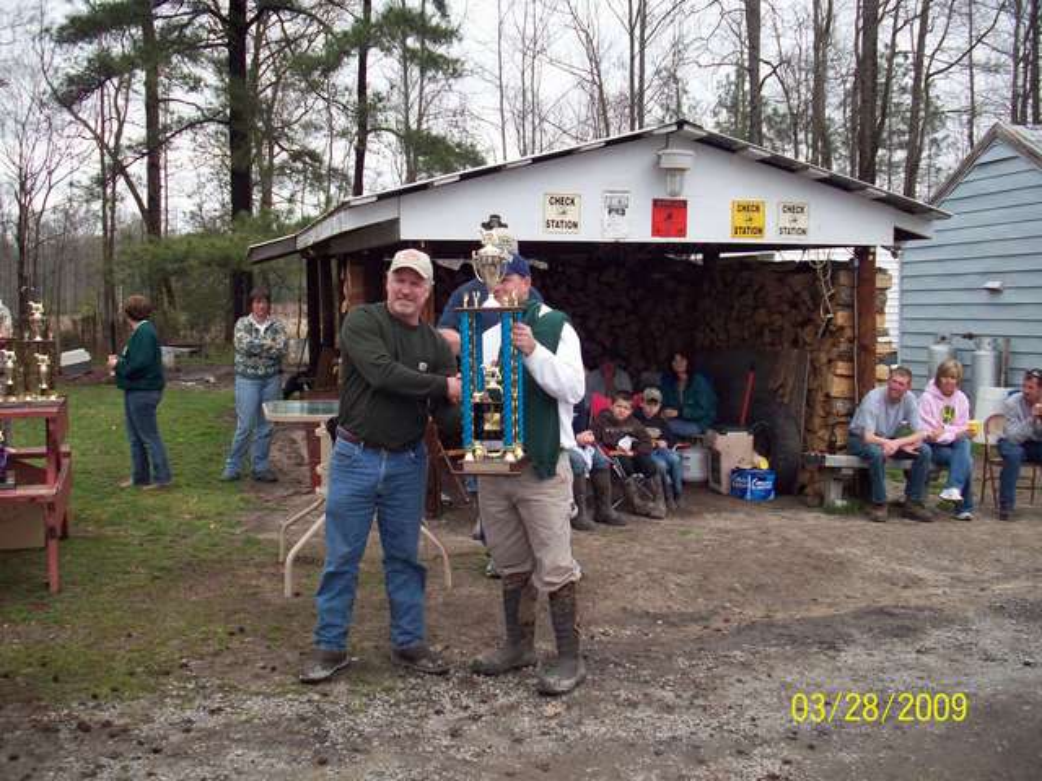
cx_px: 521
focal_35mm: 37
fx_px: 1114
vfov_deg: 38.7
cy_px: 390
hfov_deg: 50.1
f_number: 2.8
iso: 80
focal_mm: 6.2
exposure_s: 1/552
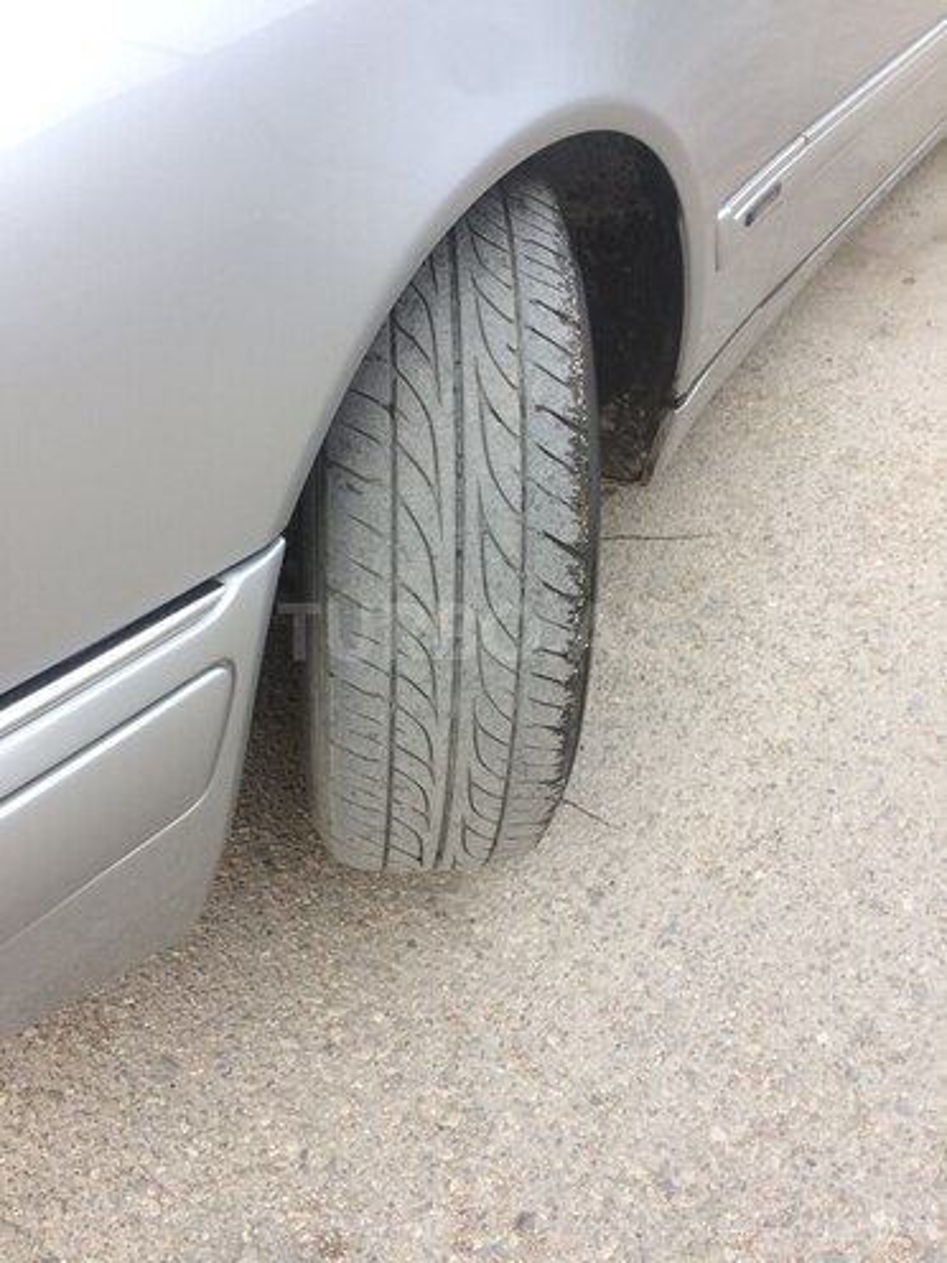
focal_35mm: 29
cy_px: 632
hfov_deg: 48.2
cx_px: 474
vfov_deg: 61.7
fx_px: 1058
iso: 32
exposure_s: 1/128
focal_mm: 4.15
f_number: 2.2
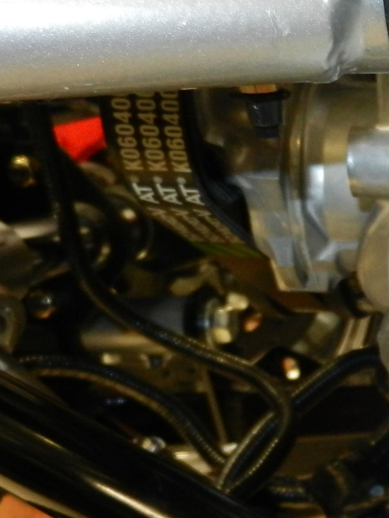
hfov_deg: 18.1
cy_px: 396
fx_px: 1048
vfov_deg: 27.3
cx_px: 625
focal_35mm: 70
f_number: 3.5
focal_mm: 4.5
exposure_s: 1/30
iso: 400
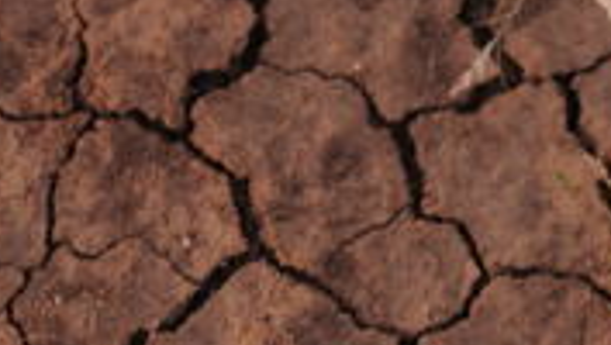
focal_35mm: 236
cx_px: 276
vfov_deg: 5.1
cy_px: 518
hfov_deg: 9.1
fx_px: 3828
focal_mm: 50
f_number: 3.5
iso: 200
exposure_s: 1/80
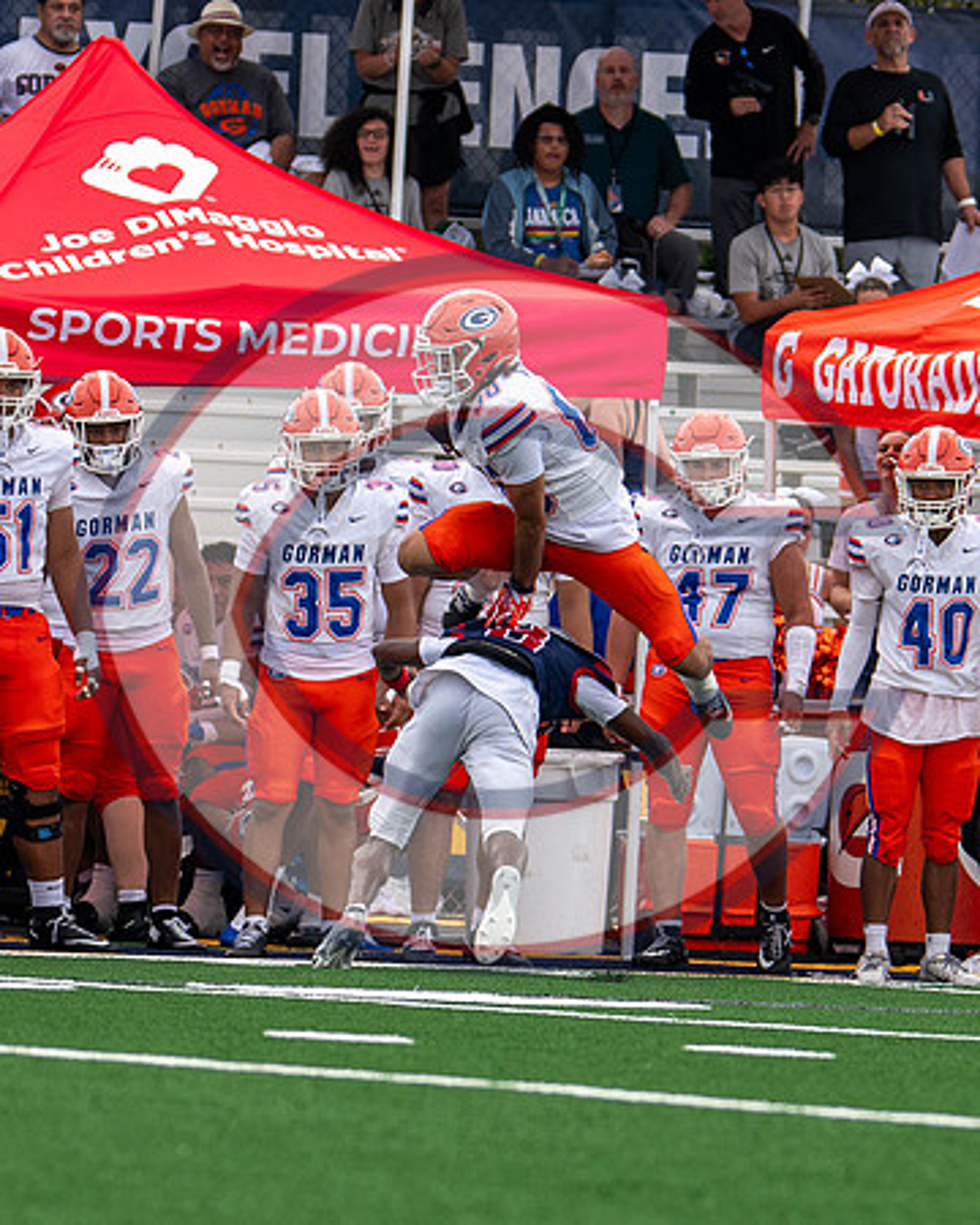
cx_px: 331
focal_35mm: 515
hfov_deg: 3.0
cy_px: 864
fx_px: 18687
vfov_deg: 3.8
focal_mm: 112
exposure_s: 1/1000
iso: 180
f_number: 2.8
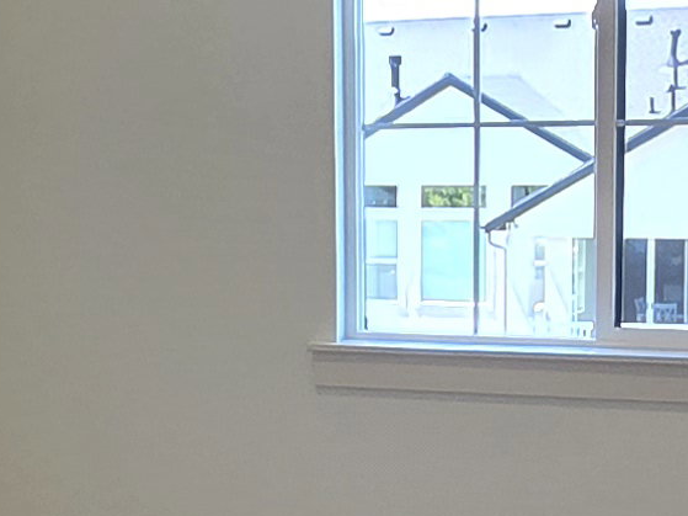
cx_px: -18
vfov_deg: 15.8
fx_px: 1848
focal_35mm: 93
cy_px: 350
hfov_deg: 20.3
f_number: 2.2
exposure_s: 1/120
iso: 64
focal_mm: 2.2
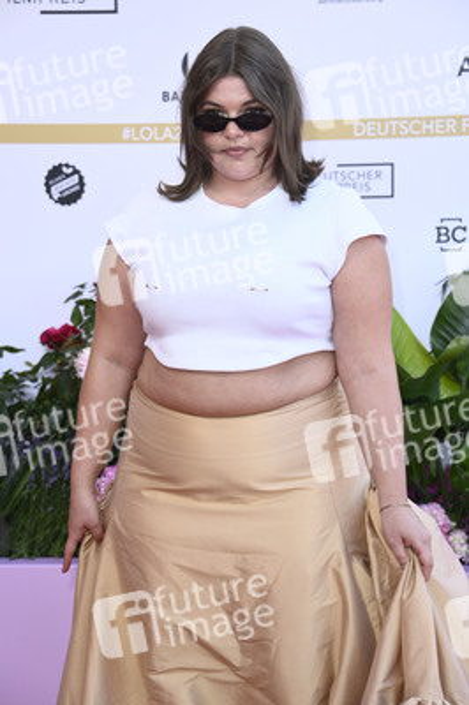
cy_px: 352
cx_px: 234
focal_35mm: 105
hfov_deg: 13.0
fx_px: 2055
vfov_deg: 19.5
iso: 500
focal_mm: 105
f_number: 6.3
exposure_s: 1/250
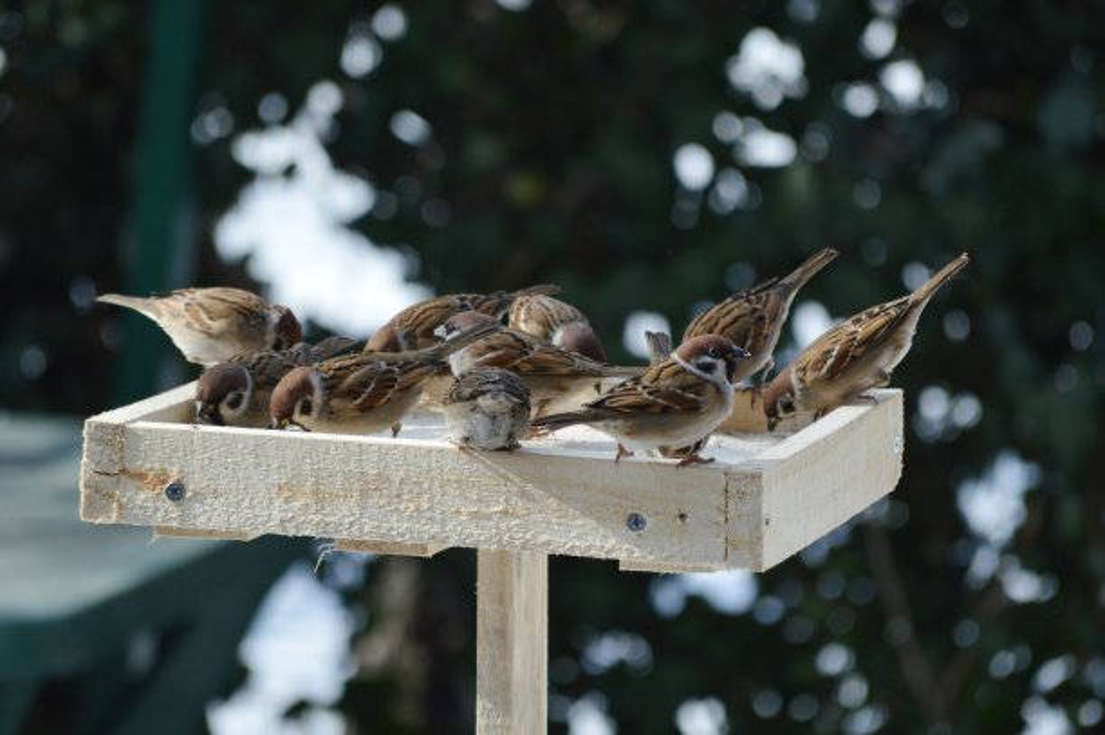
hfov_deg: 6.9
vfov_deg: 4.6
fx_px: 9201
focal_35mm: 300
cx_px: 552
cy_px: 368
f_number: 5.6
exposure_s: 1/800
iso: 400
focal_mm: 200
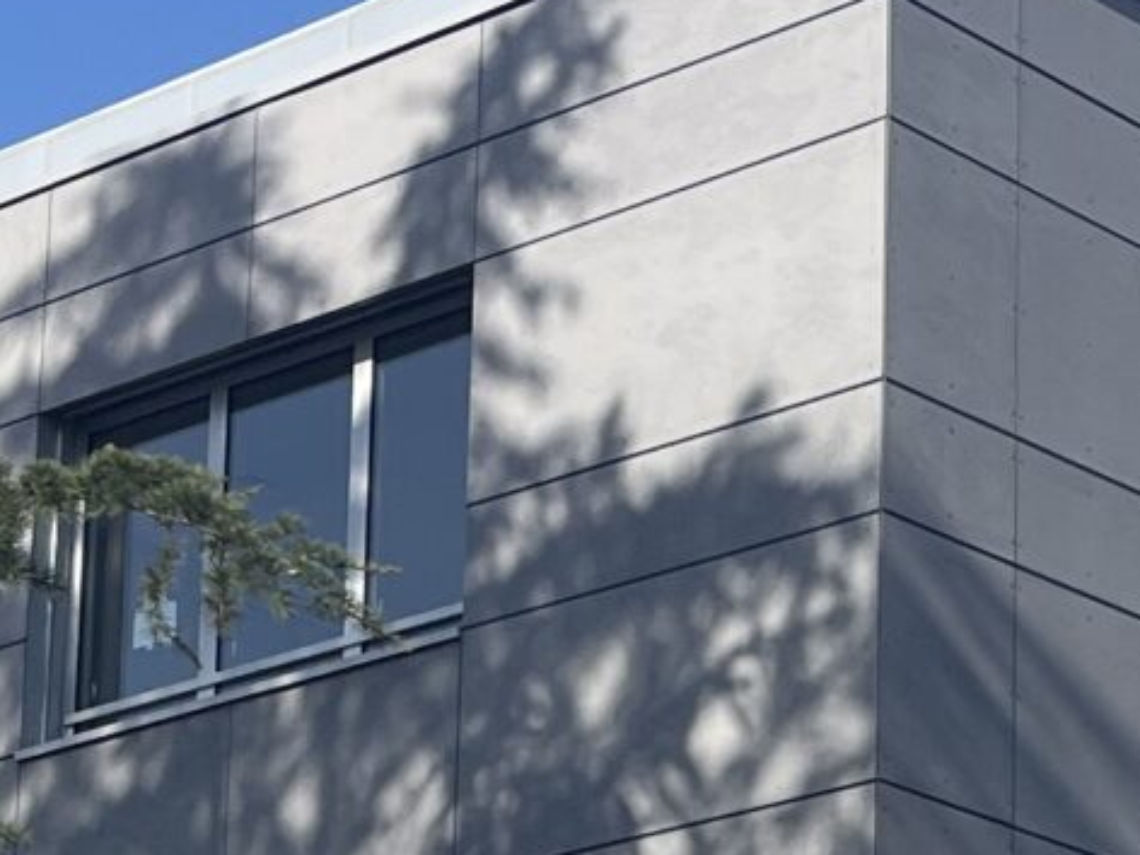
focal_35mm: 141
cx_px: 1157
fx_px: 4644
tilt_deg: +10.7
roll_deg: +1.9
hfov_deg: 13.8
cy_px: 1053
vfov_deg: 10.3
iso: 50
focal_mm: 5.1
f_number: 1.6
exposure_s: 1/3215
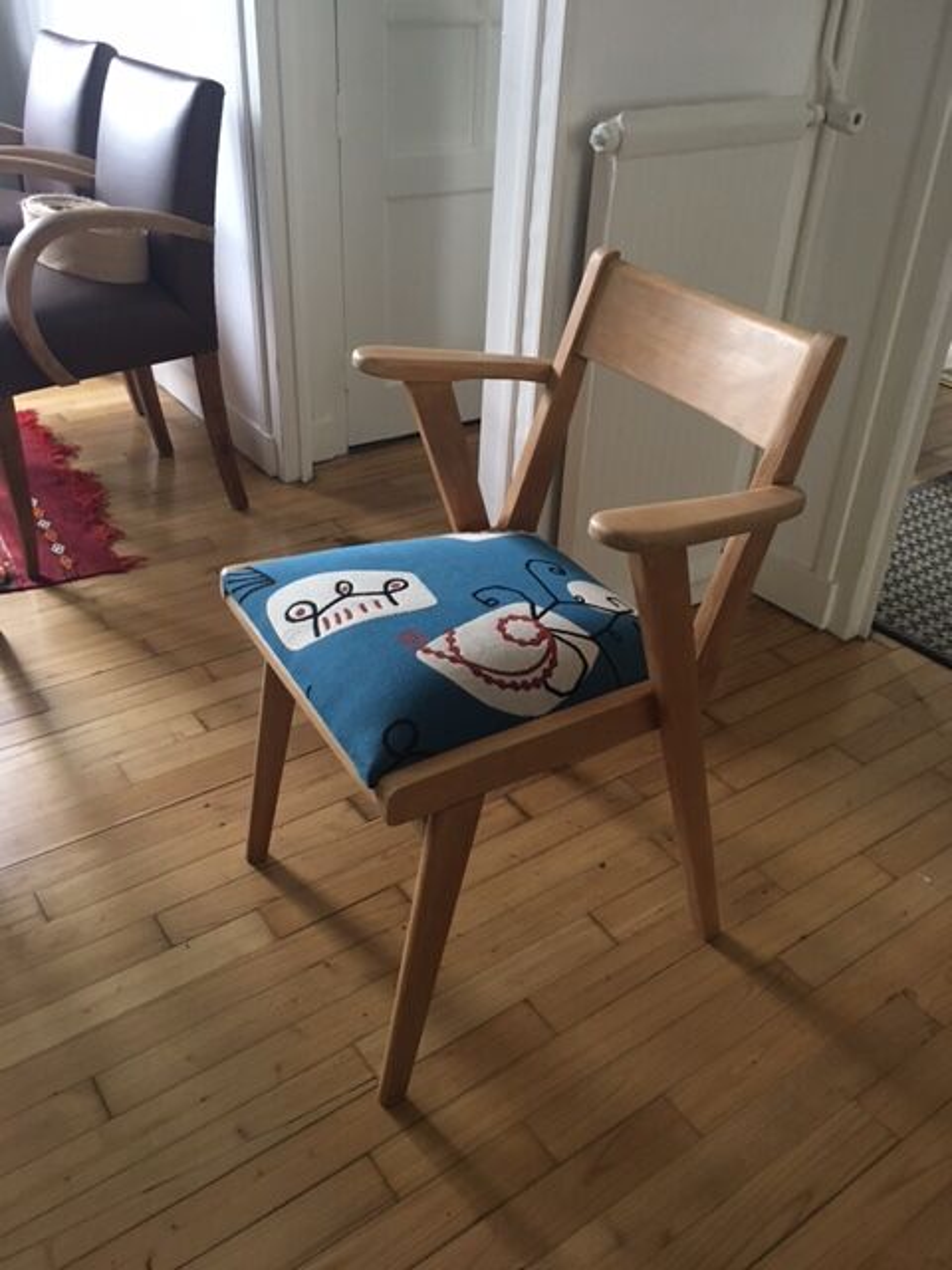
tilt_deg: -32.6
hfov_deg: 48.2
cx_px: 476
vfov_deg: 61.7
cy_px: 635
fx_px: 1063
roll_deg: -2.9
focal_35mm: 29
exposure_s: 1/20
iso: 200
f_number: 2.2
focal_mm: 4.15
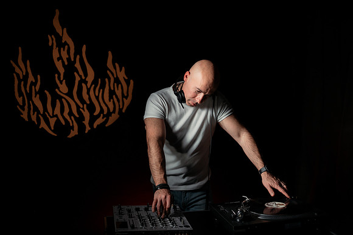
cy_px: 118
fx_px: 402
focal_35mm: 41
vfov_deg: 32.6
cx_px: 176
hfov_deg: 47.4
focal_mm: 41
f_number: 2.8
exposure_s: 1/125
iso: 400
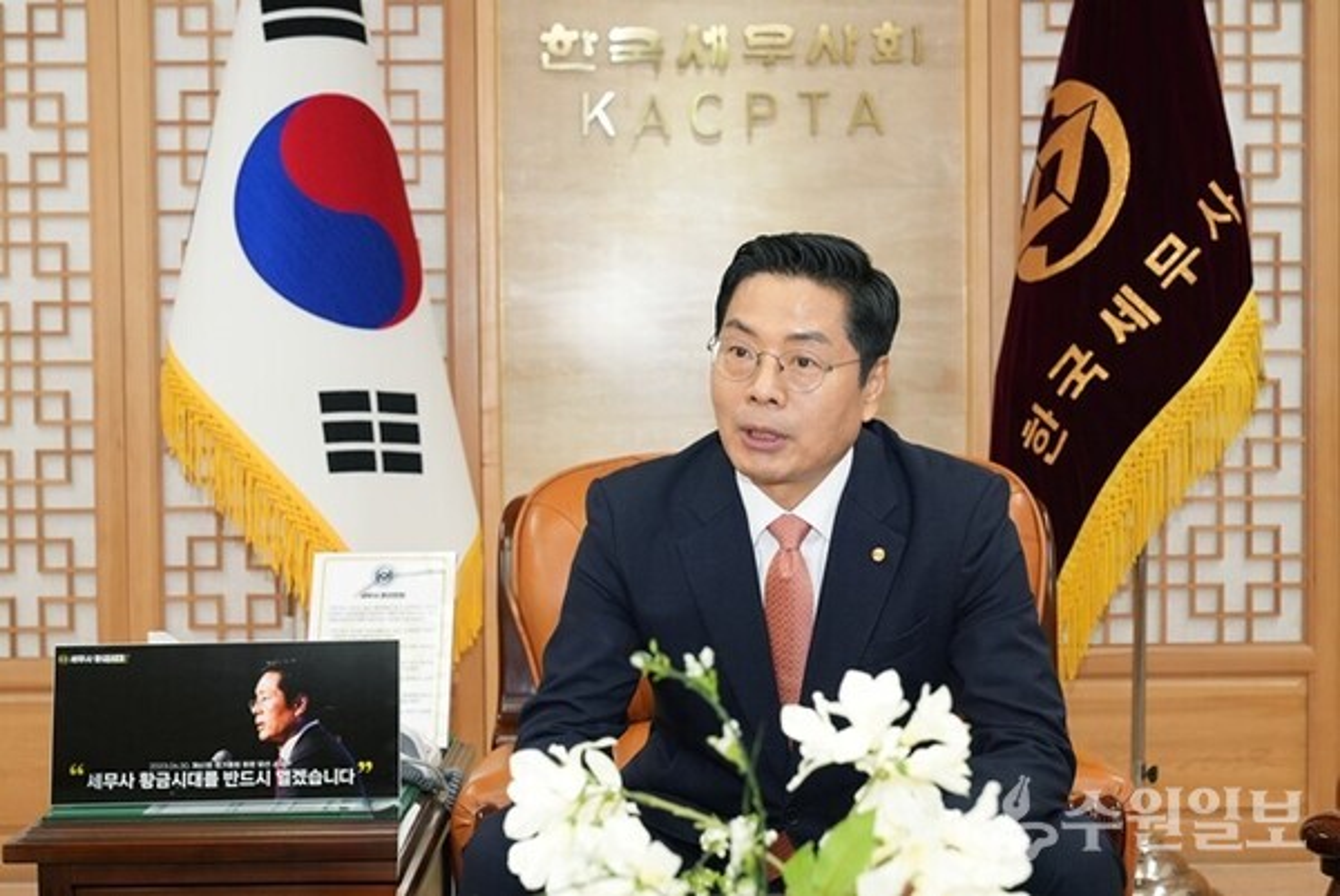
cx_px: 670
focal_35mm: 59
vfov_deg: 23.0
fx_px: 2198
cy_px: 448
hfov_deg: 33.9
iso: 4000
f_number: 6.3
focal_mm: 59
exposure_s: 1/250
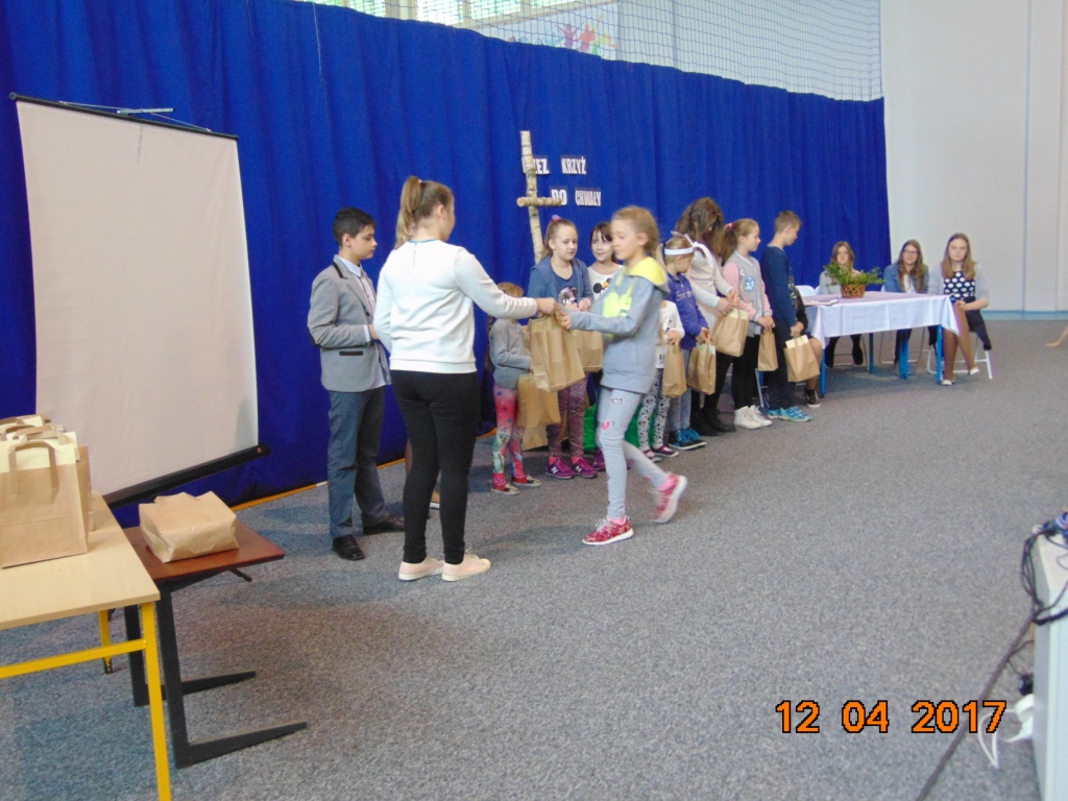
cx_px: 534
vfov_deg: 40.7
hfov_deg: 52.6
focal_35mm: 35
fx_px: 1080
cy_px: 400
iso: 400
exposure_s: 1/30
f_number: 3.2
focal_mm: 6.3
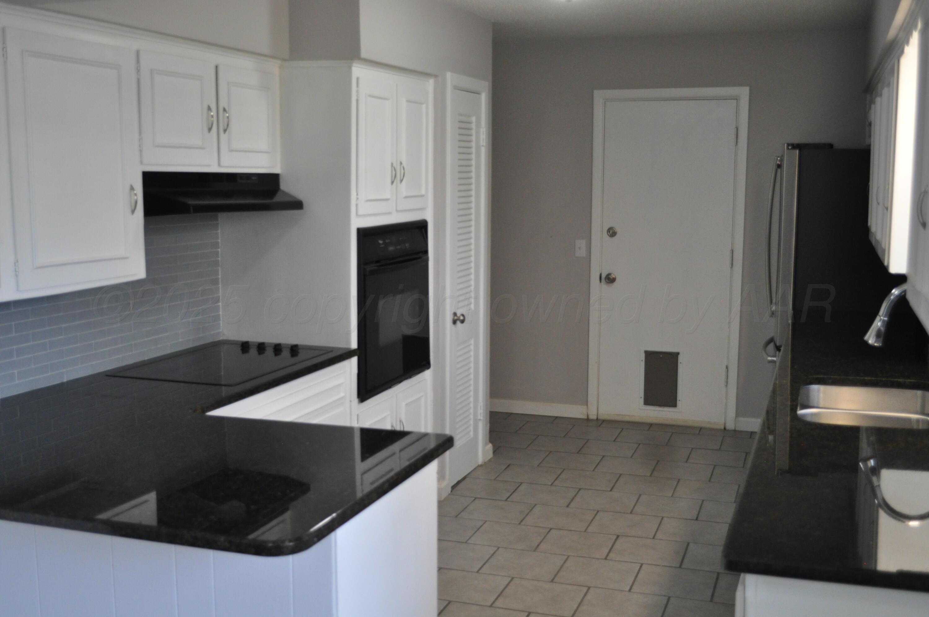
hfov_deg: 49.6
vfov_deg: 34.1
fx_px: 1005
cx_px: 464
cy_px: 308
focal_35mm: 39
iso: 800
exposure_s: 1/60
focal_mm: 26
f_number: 4.2
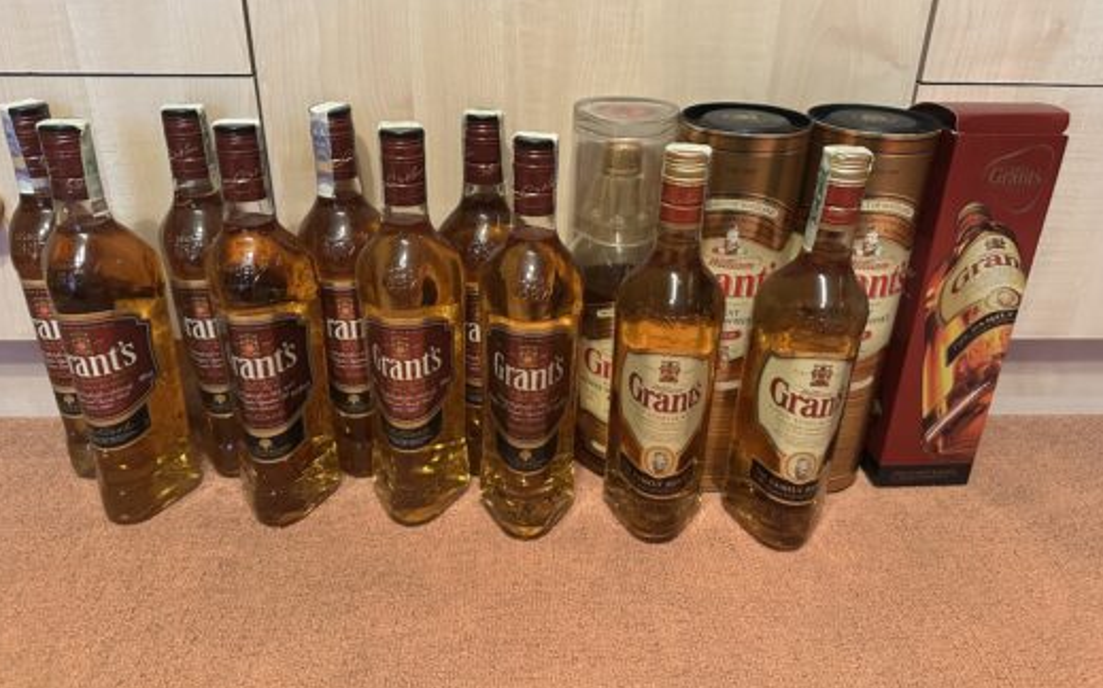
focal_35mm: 26
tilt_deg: -26.0
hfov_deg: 70.4
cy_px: 314
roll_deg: +0.0
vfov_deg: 47.5
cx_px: 544
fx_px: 781
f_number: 1.78
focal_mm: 6.86
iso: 800
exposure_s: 1/33
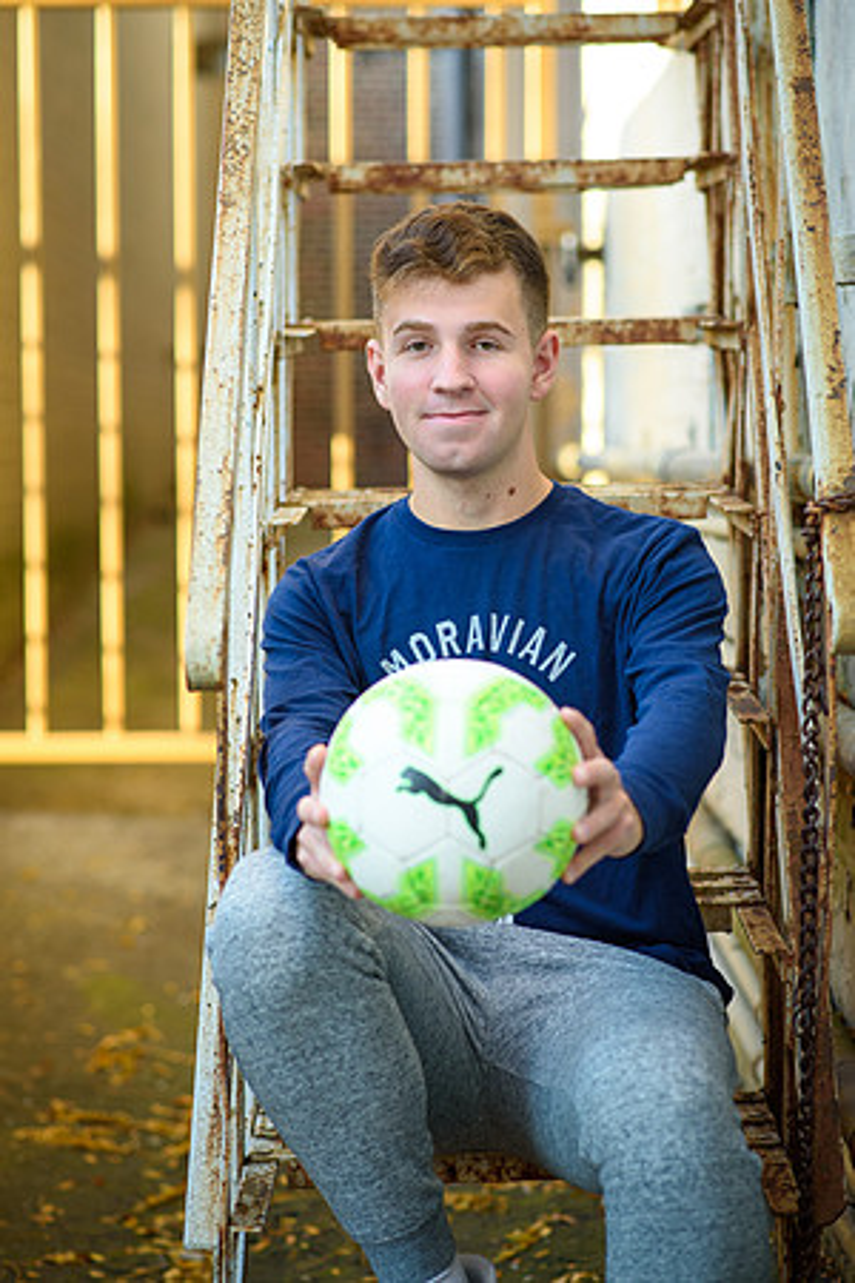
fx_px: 3028
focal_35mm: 85
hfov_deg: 16.1
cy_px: 642
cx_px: 428
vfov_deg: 23.9
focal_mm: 85
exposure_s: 1/400
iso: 800
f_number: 2.8
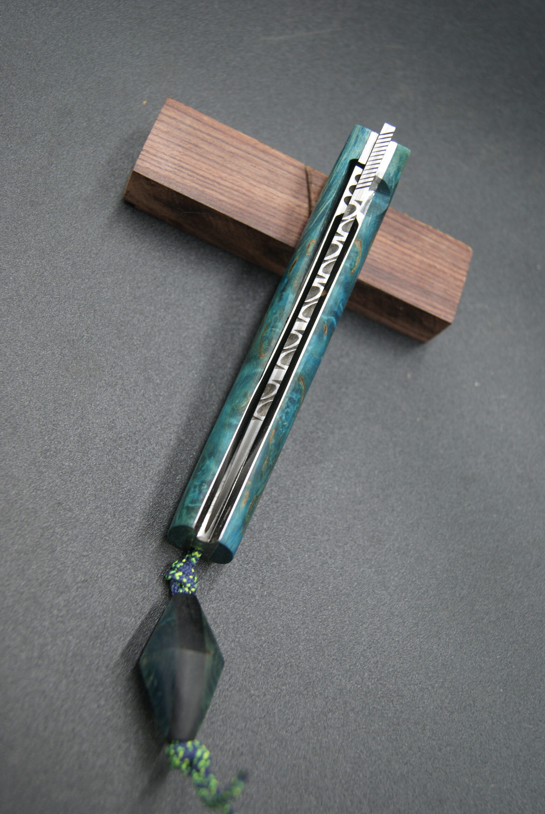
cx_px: 272
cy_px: 407
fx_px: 951
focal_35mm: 42
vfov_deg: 46.3
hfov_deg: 32.0
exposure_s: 1/50
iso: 125
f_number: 4.5
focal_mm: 28
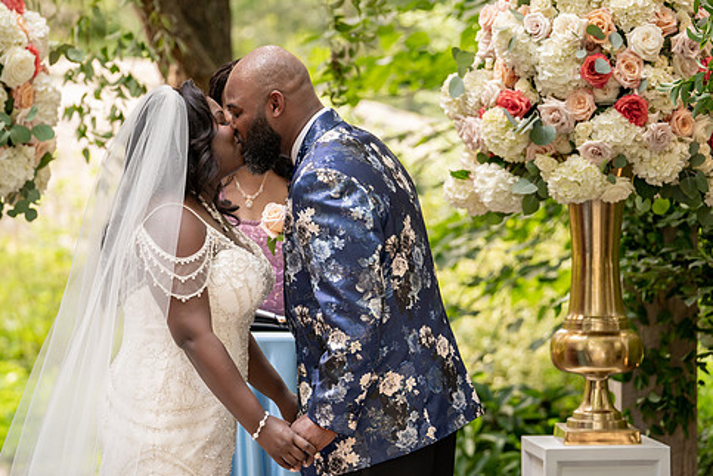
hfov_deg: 12.5
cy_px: 229
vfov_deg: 8.4
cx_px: 307
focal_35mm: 164
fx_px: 3248
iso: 640
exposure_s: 1/200
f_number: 4
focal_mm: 133
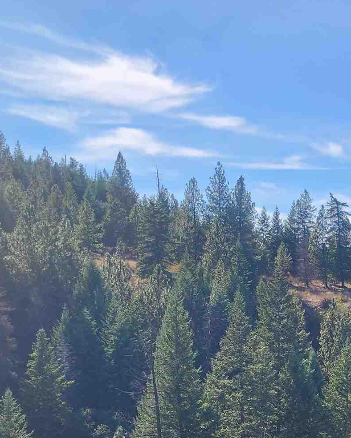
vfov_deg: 25.6
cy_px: 450
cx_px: 412
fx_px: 909
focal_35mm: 70
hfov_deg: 20.5
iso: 12
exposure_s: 1/932
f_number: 1.8
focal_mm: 6.4
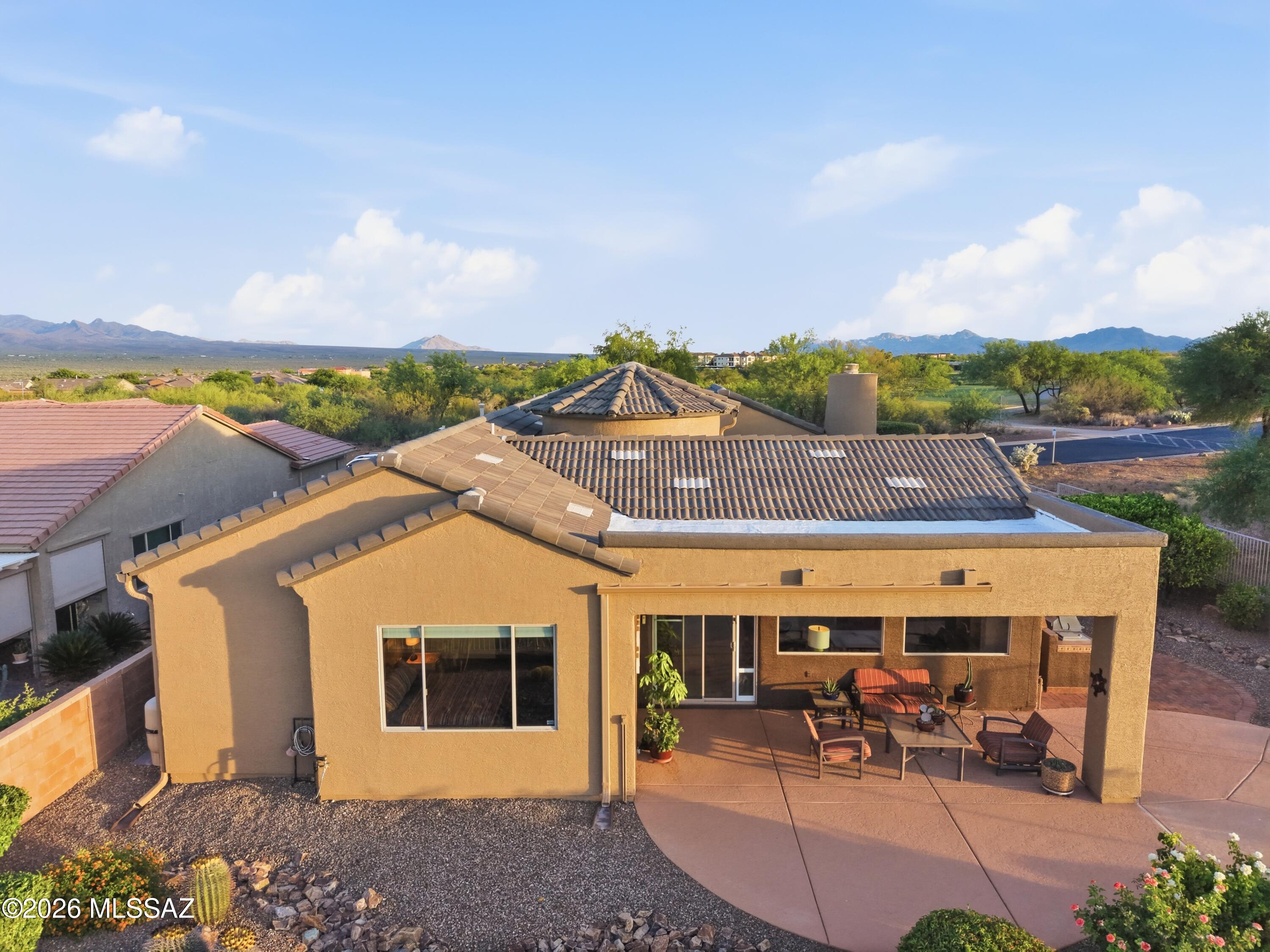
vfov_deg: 56.8
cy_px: 476
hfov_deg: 71.6
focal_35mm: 24
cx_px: 635
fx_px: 881
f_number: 1.8
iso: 300
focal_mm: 8.7
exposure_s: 1/1600
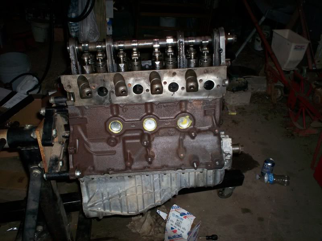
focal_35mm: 36
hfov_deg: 51.4
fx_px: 335
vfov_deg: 39.7
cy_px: 120
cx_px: 161
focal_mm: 6
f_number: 4.5
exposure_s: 1/60
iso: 140
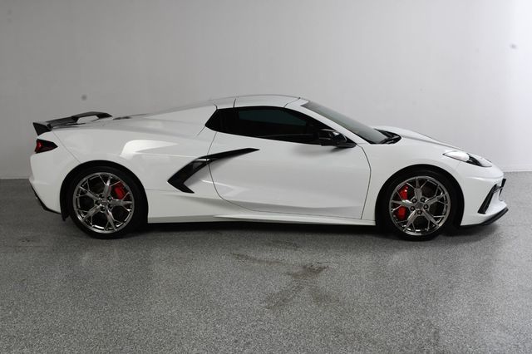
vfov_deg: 38.8
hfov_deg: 55.8
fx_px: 502
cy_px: 177
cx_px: 266
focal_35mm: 34
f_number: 13
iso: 100
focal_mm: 23
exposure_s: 1/160
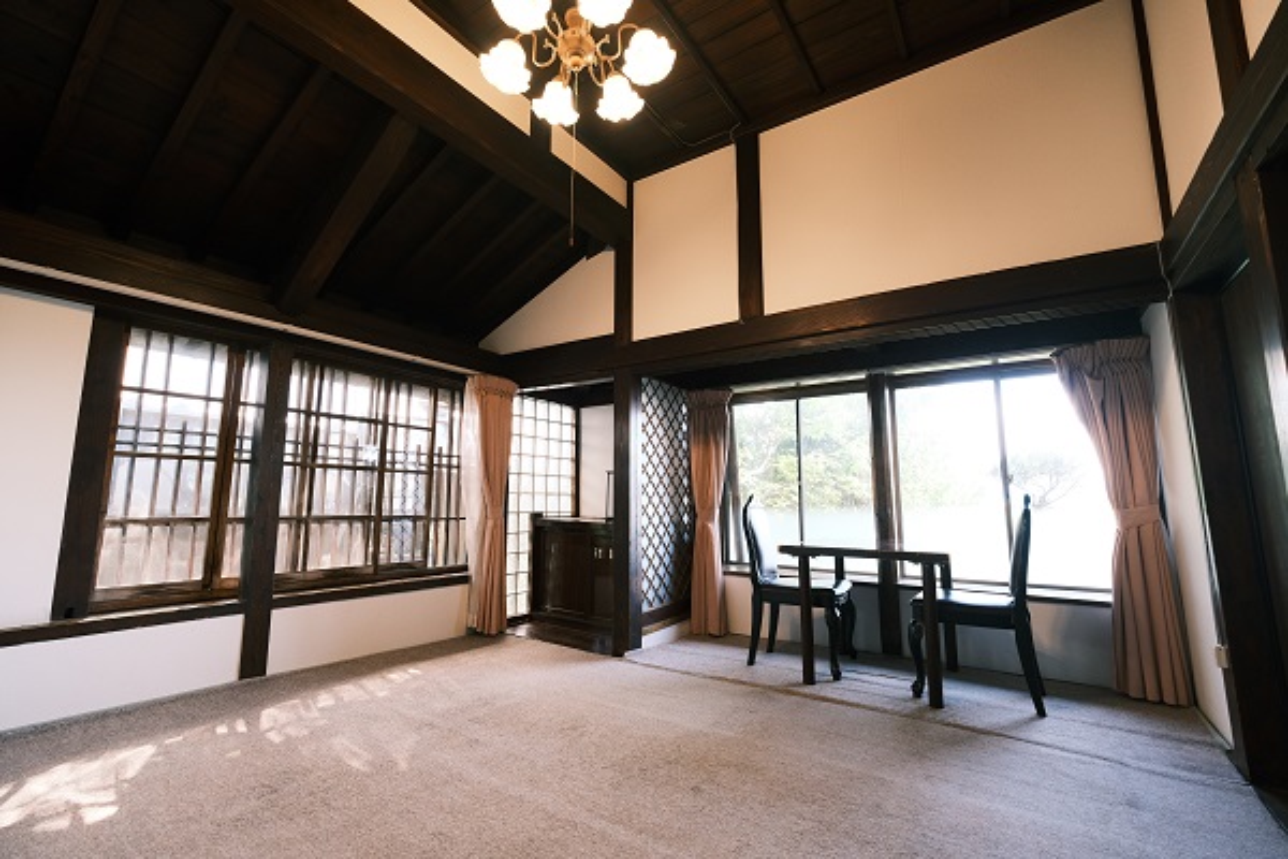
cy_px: 430
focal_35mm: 15
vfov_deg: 77.3
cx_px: 644
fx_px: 537
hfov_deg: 100.4
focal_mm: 10
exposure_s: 1/50
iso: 640
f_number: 4
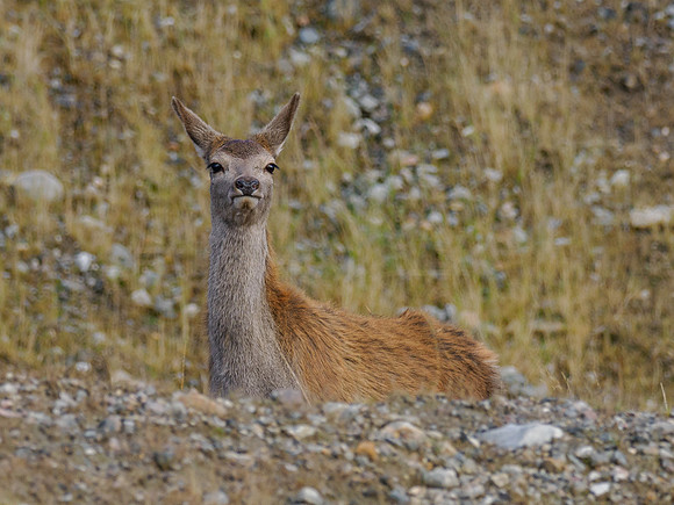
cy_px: 190
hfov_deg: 1.8
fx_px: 21448
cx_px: 294
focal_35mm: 1102
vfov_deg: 1.4
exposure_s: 1/1250
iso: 640
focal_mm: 300
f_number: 4
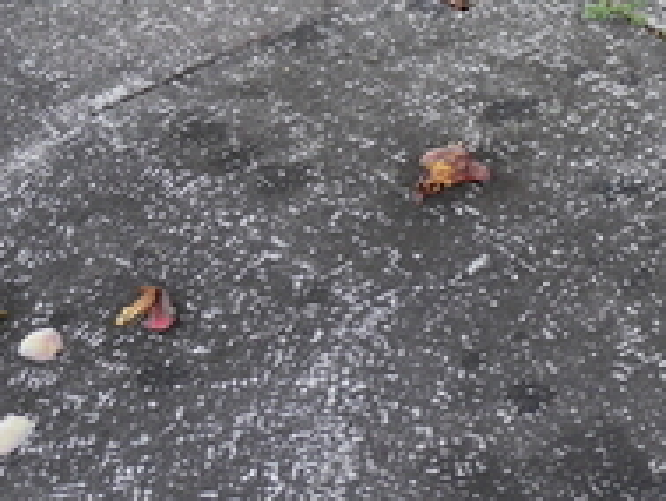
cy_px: -44
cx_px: 1036
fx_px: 2695
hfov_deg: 13.2
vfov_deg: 10.5
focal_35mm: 140
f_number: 4.8
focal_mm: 22
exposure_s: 1/60
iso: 500
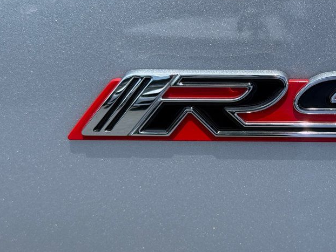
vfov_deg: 18.7
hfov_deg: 24.4
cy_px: 122
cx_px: 262
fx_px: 767
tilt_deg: -27.9
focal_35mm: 79
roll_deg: -3.7
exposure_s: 1/4098
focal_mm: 6.76
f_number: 1.78
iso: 100
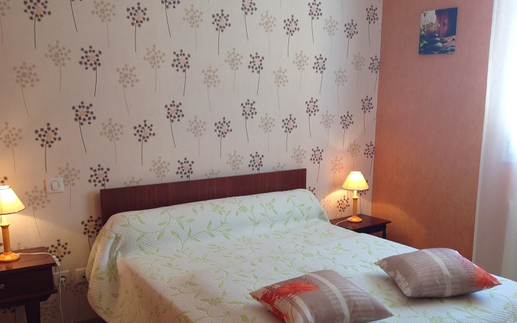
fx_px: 550
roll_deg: -0.8
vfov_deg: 32.6
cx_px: 252
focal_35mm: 39
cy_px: 199
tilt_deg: -11.5
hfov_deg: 50.4
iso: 64
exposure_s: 1/40
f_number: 2.4
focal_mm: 4.28
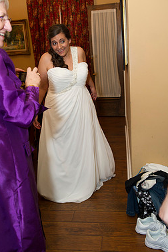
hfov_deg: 35.0
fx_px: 266
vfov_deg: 50.7
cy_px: 114
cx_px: 80
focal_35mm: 38
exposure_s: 1/100
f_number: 4
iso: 800
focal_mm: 32
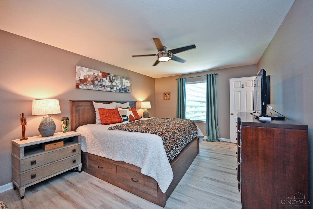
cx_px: 156
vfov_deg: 81.2
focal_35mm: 14
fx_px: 122
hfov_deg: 104.3
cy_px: 104
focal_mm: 14
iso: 450
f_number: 4
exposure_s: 1/60
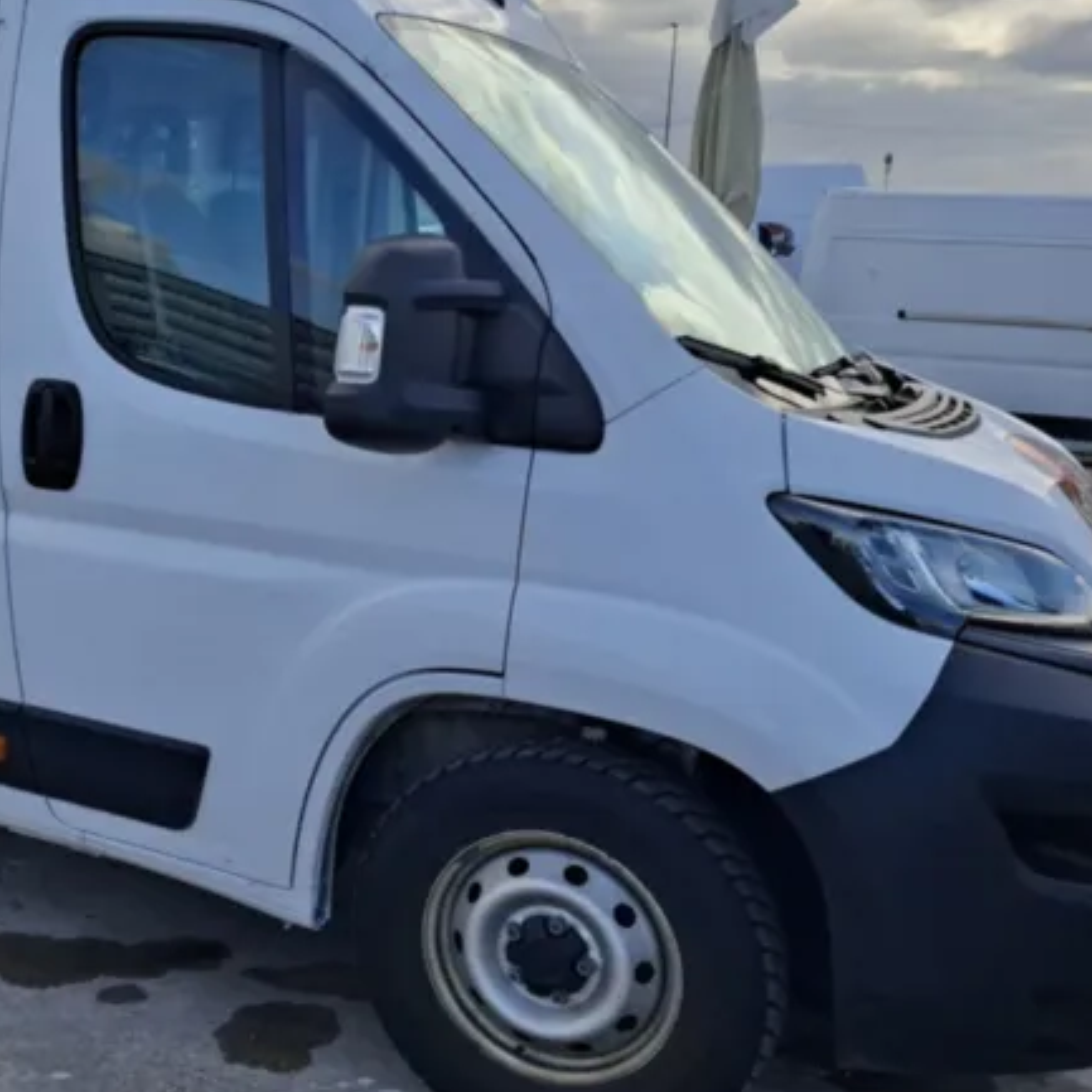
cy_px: 441
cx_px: 25
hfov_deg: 33.3
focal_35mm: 47
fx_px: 1677
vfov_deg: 35.9
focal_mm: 5.54
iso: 50
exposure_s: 1/1439
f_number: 1.8
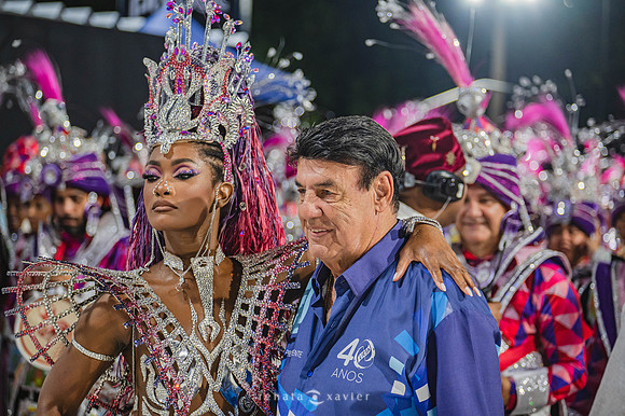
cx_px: 312
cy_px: 208
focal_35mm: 135
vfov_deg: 10.1
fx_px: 2342
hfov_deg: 15.2
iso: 2500
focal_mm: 135
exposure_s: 1/160
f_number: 5
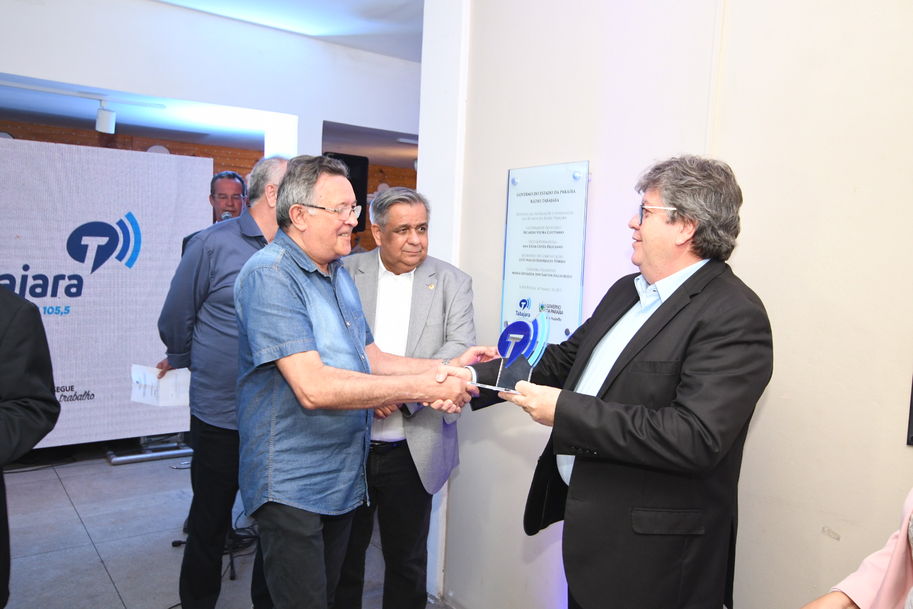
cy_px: 304
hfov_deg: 61.9
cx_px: 456
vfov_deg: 43.6
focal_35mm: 30
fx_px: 761
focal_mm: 20
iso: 1000
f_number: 5.6
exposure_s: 1/60
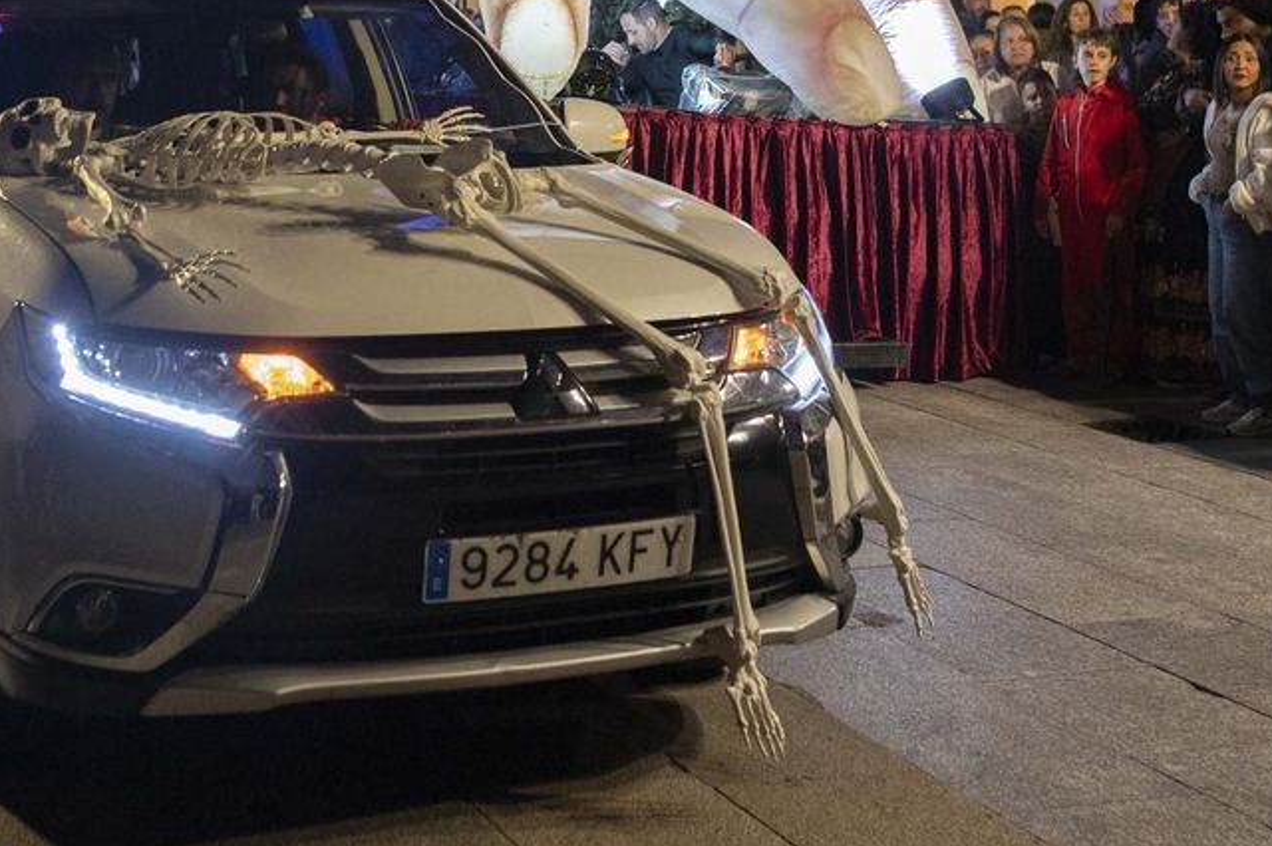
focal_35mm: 60
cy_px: 33
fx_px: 2119
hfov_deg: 33.1
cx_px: 409
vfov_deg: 21.9
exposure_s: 1/160
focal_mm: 24
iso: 3200
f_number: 2.8
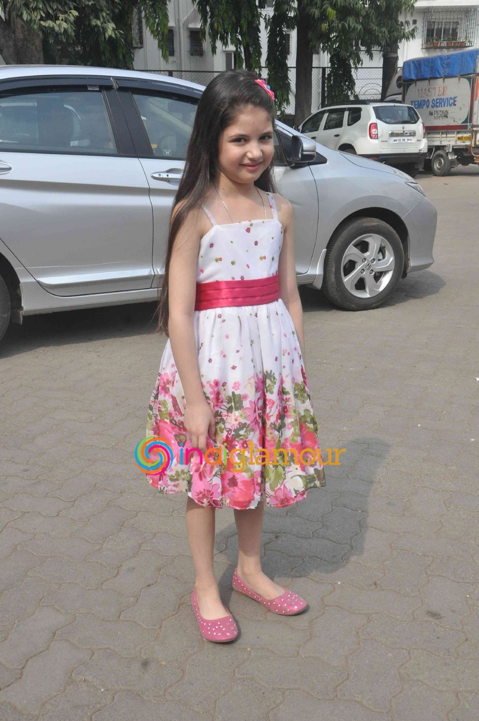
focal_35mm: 42
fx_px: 841
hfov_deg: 31.8
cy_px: 360
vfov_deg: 46.5
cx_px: 240
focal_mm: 28
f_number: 13
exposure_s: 1/640
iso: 800
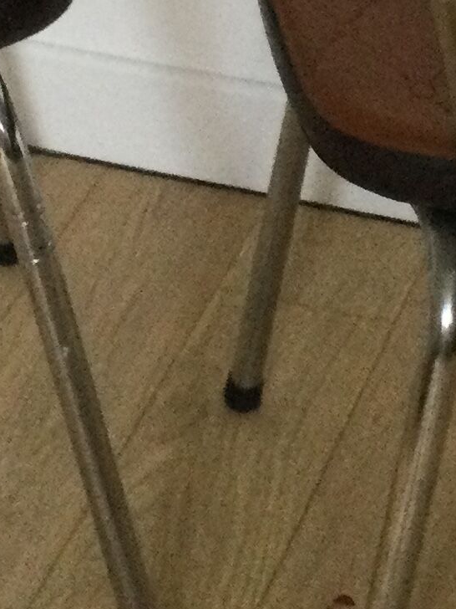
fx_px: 2441
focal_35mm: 139
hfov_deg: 10.7
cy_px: -148
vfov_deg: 13.7
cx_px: 307
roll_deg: +2.7
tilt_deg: -23.9
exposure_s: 1/30
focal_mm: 3.3
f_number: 2.4
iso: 160
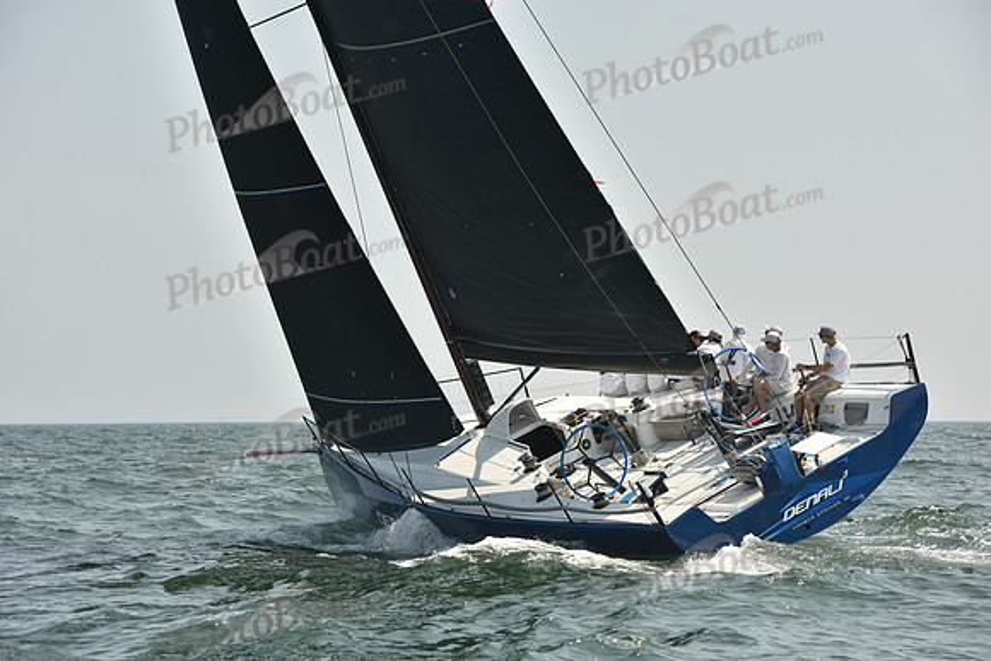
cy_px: 330
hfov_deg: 15.2
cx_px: 496
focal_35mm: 135
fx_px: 3717
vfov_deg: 10.2
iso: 250
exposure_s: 1/800
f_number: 9
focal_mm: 135
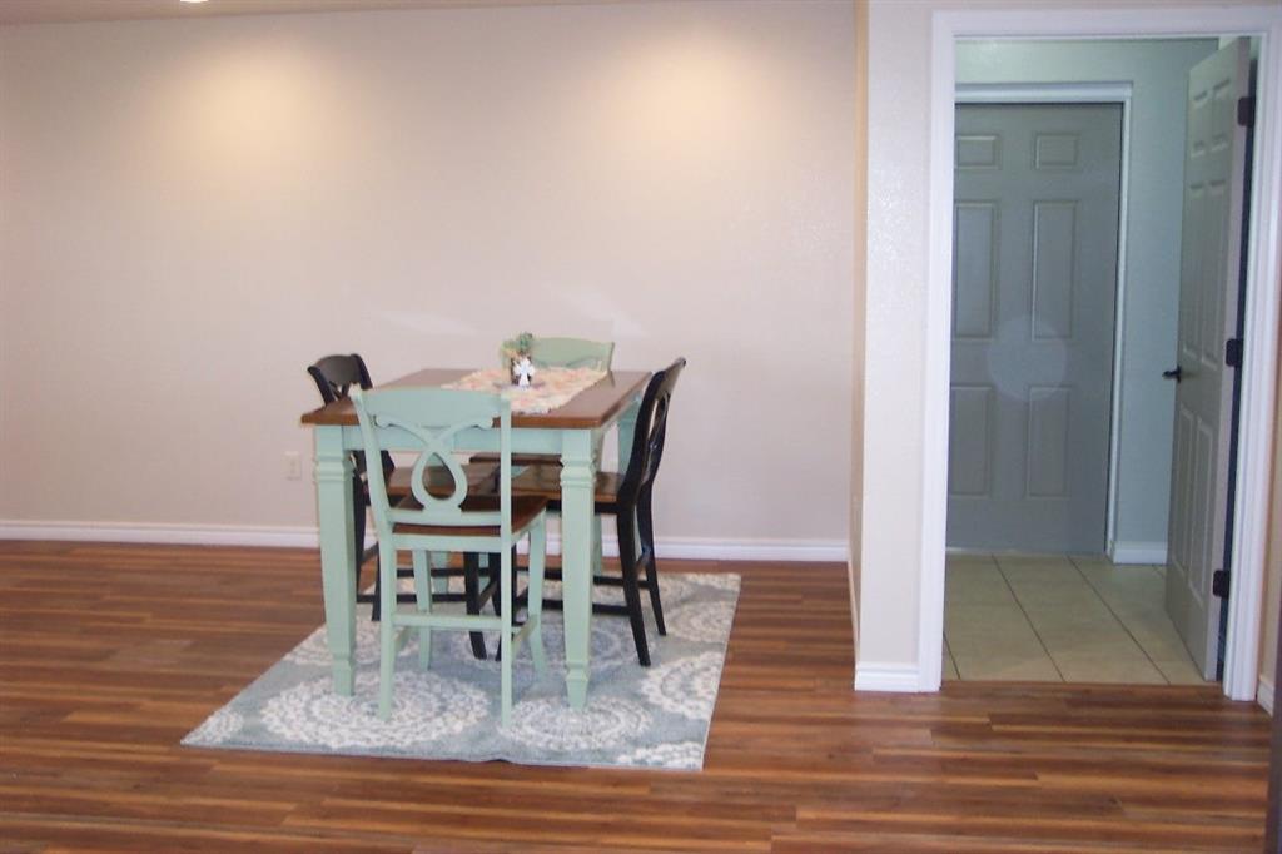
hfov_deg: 50.7
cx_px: 641
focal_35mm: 38
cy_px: 427
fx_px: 1353
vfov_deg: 35.0
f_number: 2.8
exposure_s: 1/30
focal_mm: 8
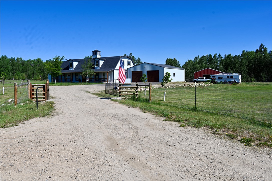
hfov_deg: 60.3
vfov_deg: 42.3
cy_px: 90
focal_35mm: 31
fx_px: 234
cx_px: 136
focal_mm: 31
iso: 100
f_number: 8
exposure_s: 1/500
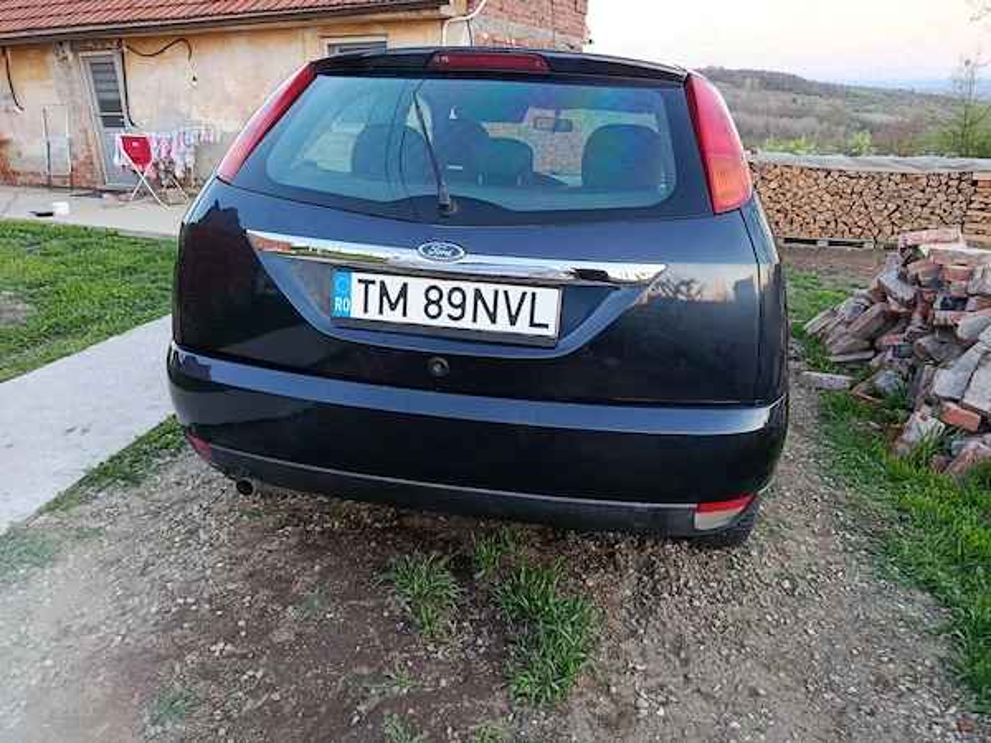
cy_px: 372
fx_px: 687
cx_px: 496
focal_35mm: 24
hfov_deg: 71.6
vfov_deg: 56.8
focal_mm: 5.24
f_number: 1.7
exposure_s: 1/100
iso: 906
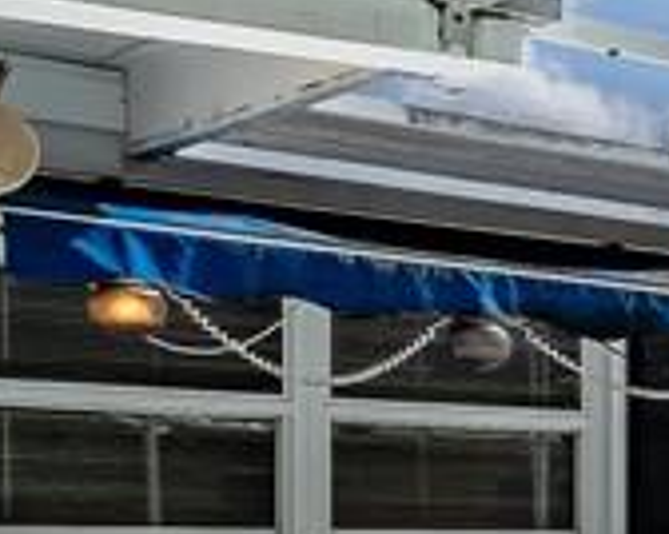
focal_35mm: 97
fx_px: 1918
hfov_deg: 13.1
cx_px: 1734
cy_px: 590
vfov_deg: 15.4
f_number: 9
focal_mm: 16
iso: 200
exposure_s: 1/320
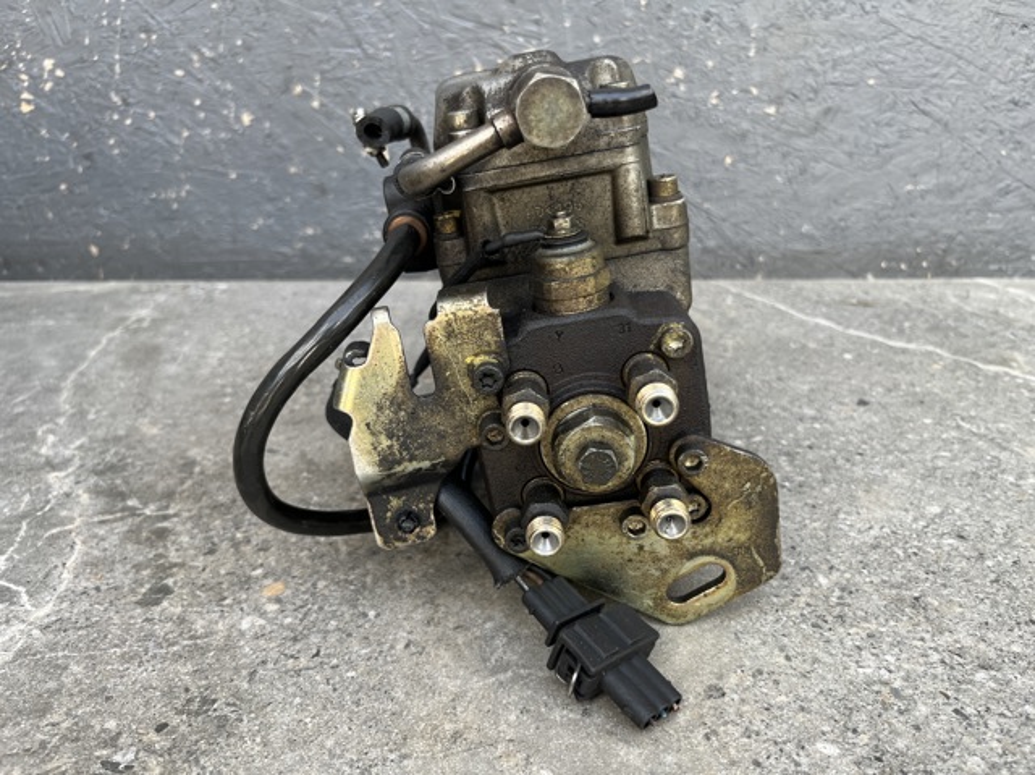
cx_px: 518
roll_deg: -0.2
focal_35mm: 26
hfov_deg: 67.3
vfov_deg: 53.0
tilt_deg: -21.0
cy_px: 388
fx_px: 777
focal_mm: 5.1
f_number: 1.6
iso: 32
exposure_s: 1/147
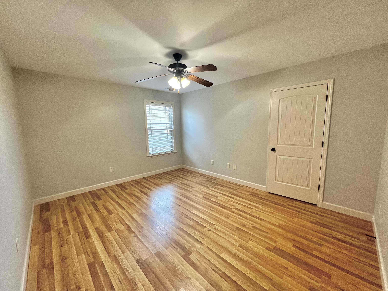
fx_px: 146
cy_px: 146
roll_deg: +1.1
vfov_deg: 89.9
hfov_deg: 106.2
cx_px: 194
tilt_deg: -7.9
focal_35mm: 13
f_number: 1.8
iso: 200
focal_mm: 1.57
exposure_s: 1/60
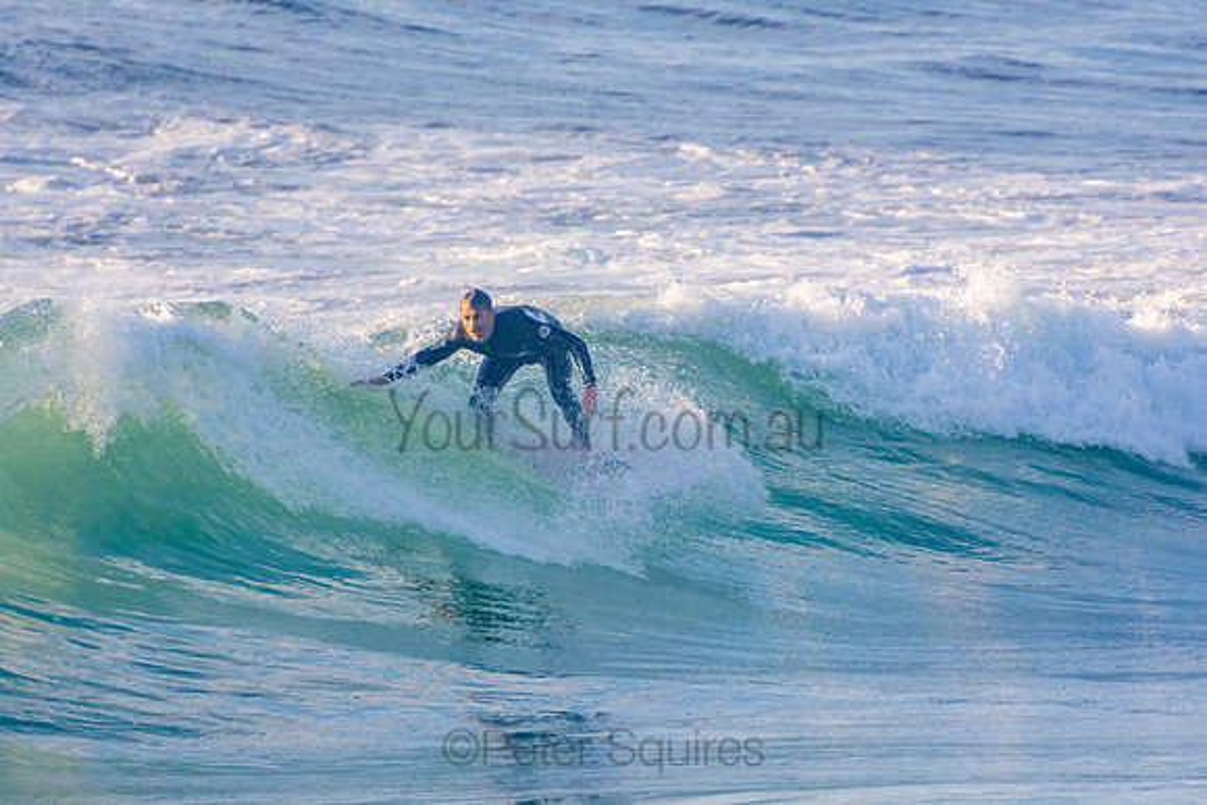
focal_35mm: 621
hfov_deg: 3.3
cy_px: 402
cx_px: 604
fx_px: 20836
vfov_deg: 2.2
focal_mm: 400
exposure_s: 1/1250
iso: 400
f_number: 5.6
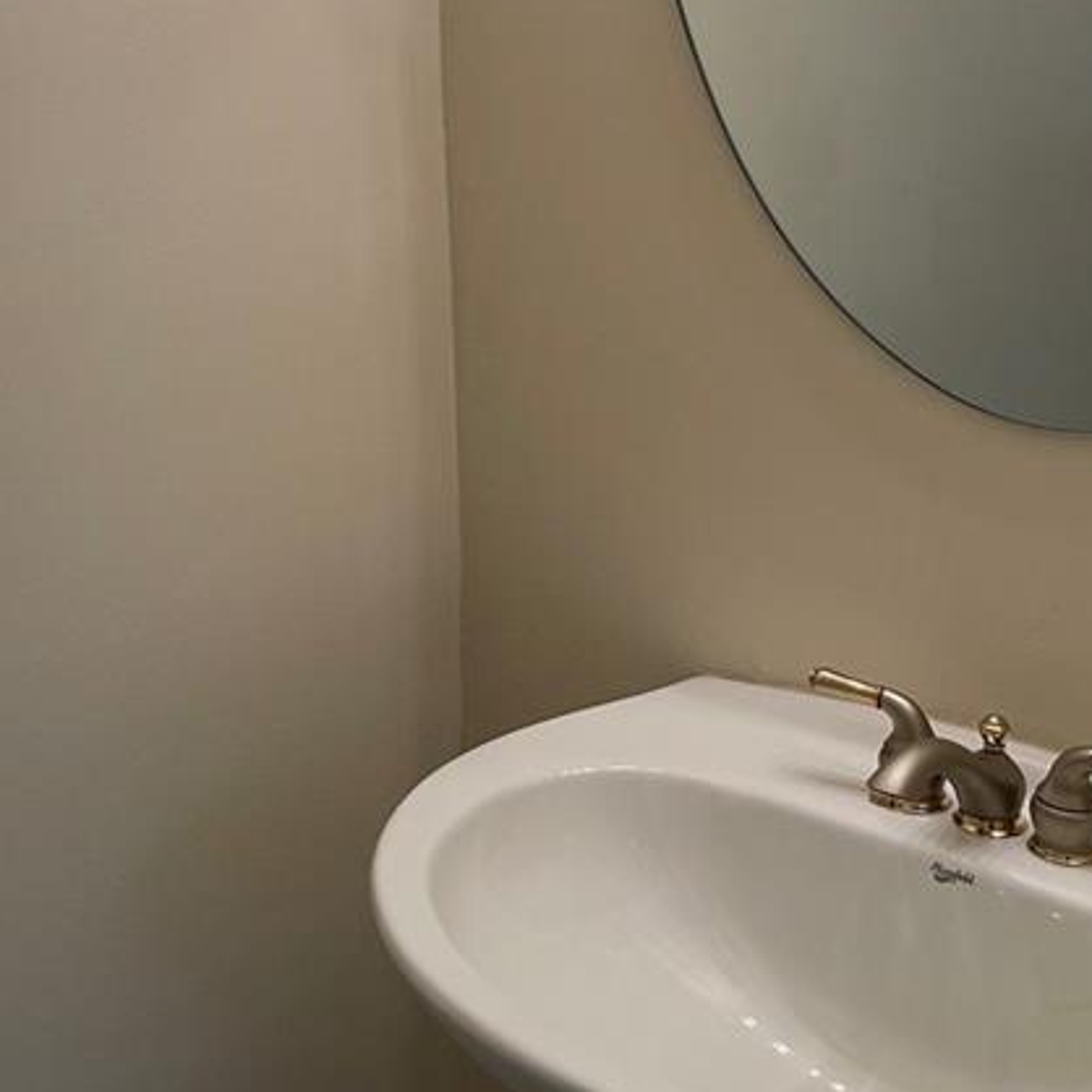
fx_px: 2356
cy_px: 76
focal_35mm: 66
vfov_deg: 25.2
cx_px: 256
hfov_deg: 25.7
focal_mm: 5.1
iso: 40
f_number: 1.6
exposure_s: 1/120
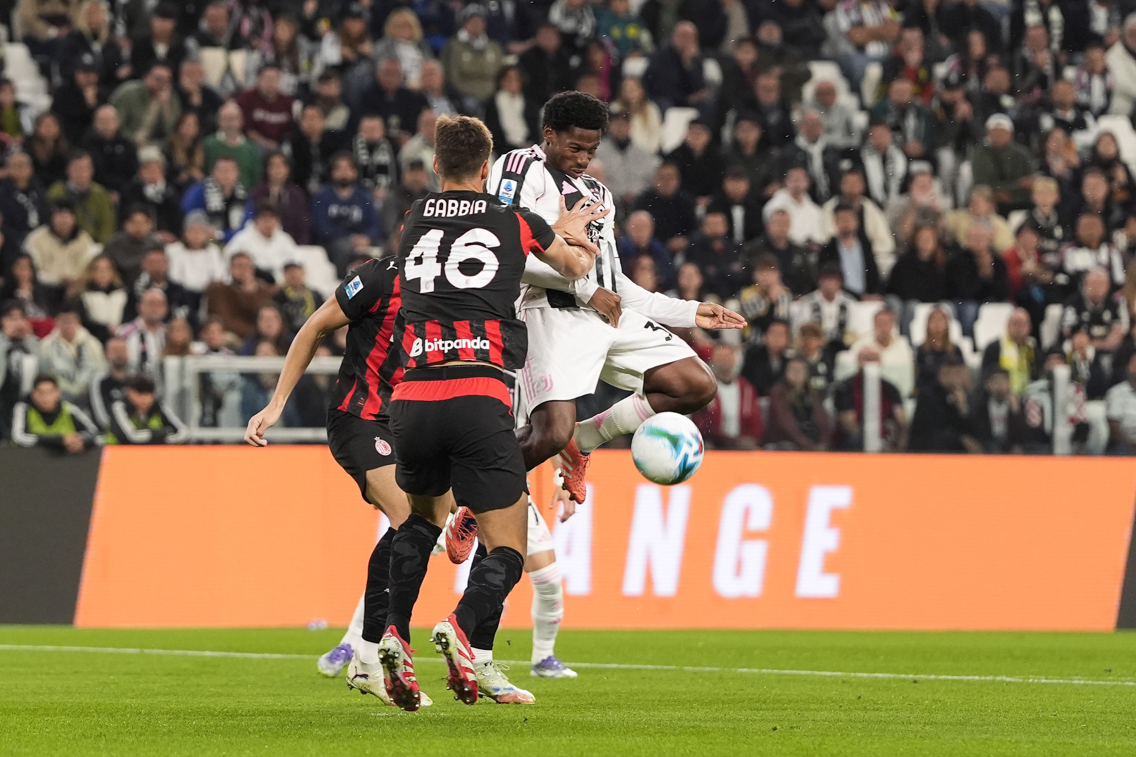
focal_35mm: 182
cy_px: 378
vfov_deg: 7.5
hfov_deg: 11.3
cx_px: 568
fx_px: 5743
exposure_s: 1/1000
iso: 2000
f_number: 3.5
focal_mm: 182
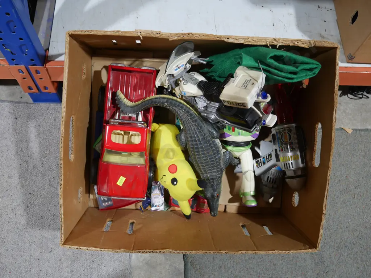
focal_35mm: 34
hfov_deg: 53.9
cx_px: 186
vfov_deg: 41.8
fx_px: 365
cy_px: 139
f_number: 4
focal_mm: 17
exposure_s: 1/60
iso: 500
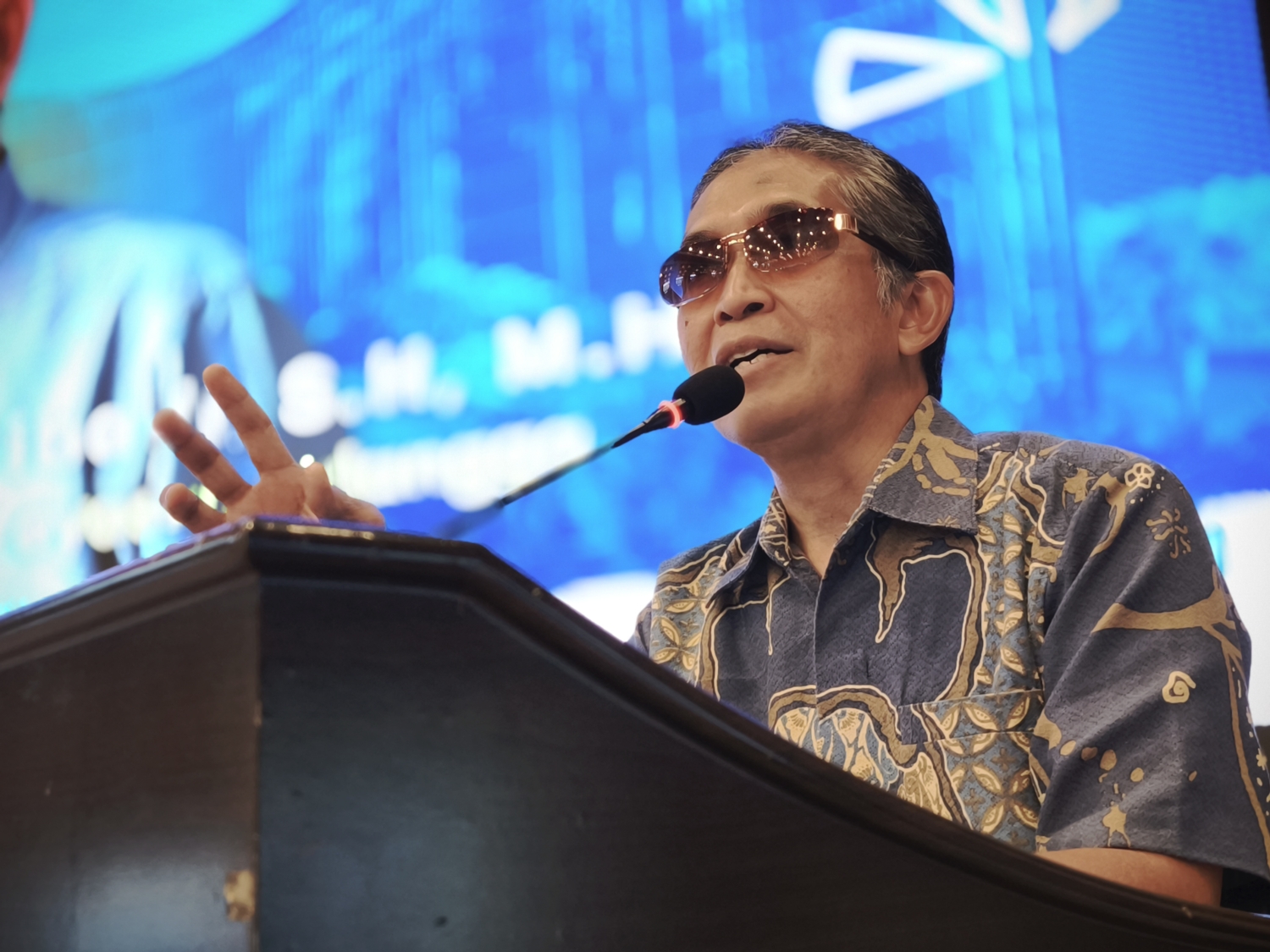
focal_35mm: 50
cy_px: 476
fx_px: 1834
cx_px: 635
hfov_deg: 38.2
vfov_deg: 29.1
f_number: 0.95
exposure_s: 1/50
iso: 640
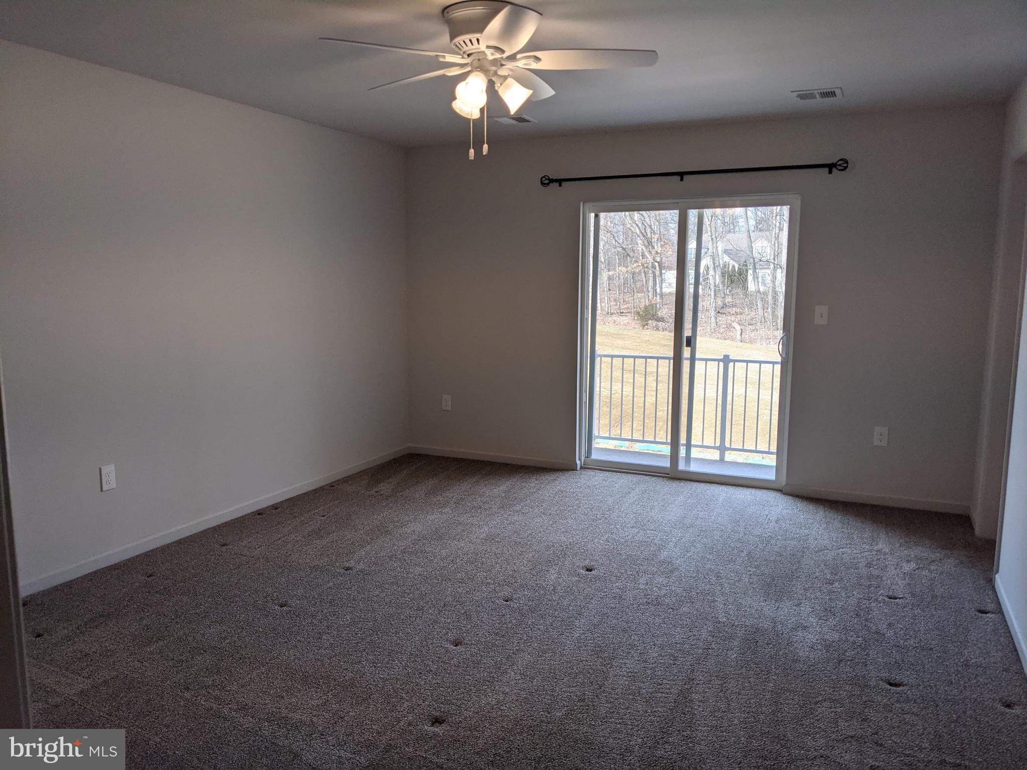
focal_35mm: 27
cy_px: 385
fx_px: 801
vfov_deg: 51.4
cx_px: 514
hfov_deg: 65.3
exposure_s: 1/427
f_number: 1.73
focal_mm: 4.38
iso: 66
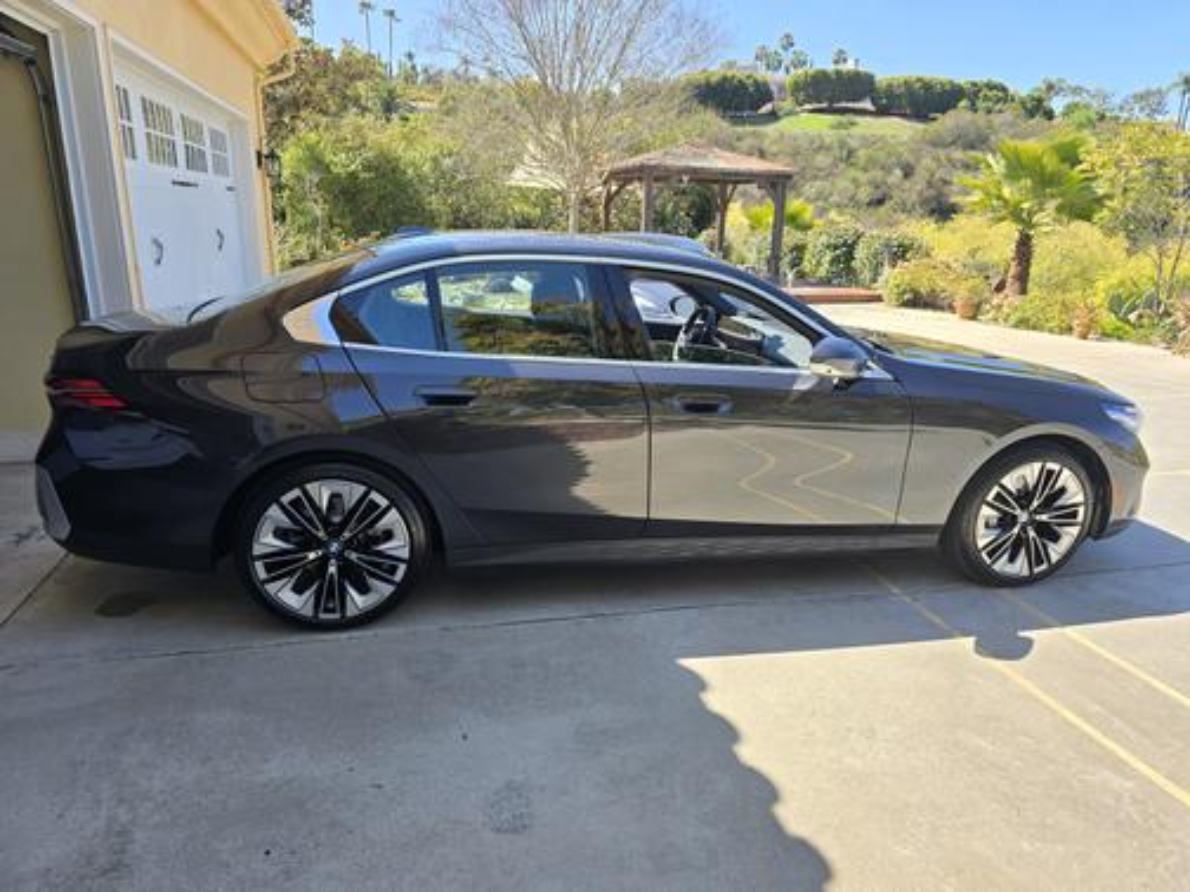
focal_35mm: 23
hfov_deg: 73.9
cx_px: 595
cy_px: 446
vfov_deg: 58.9
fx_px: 791
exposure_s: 1/318
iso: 12
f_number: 1.7
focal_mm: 6.3
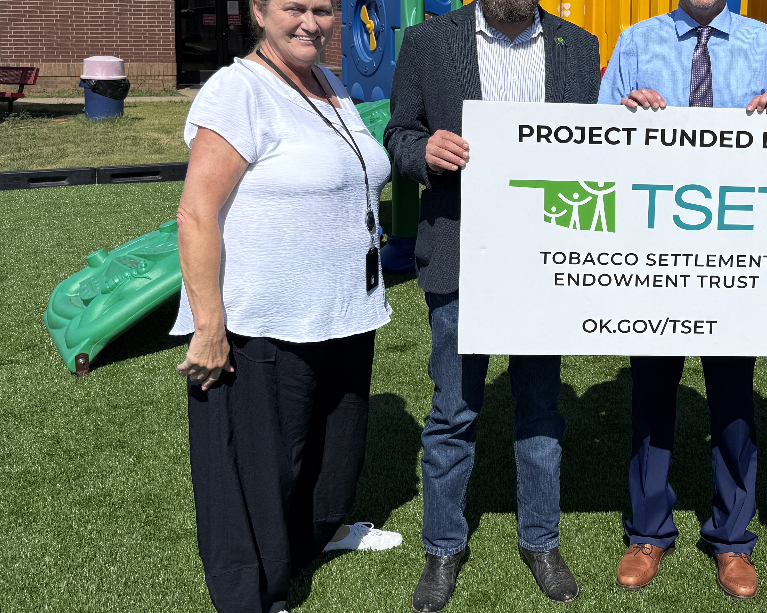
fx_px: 1021
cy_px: 129
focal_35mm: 45
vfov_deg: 32.6
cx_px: 643
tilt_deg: -4.8
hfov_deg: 39.1
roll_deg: -1.1
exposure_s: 1/10309
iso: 80
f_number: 1.78
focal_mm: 6.76
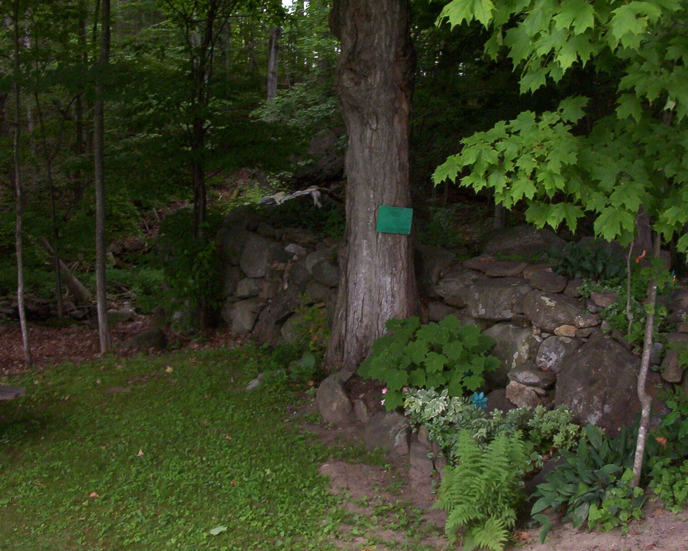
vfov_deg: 36.5
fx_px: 835
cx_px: 363
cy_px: 272
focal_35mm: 41
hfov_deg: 44.8
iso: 140
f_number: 4.5
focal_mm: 6
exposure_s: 1/30
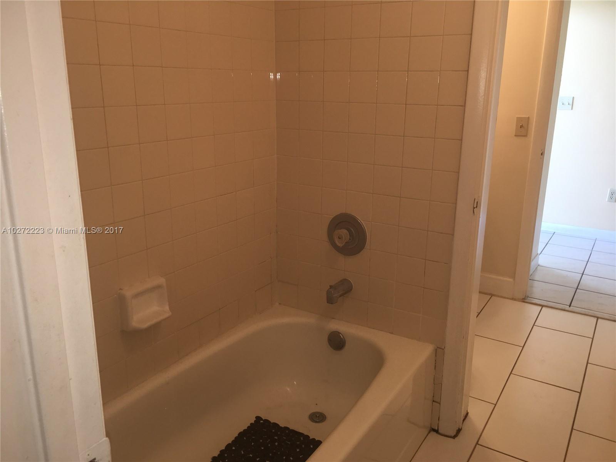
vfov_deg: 48.2
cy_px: 231
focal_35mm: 29
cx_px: 308
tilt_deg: -14.6
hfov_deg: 61.7
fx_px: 516
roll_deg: -0.5
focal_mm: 4.15
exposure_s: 1/30
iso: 25
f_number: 2.2
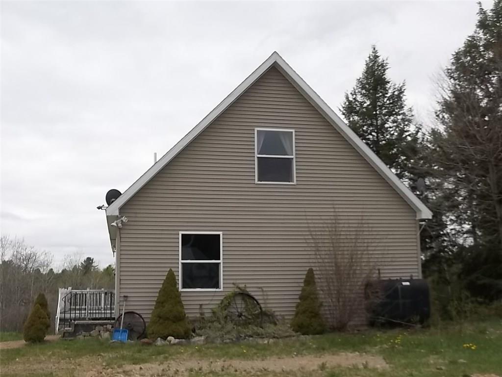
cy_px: 188
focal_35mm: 46
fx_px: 667
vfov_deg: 31.5
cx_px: 251
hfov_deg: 41.2
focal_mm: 8.3
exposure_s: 1/160
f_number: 8.8
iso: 80
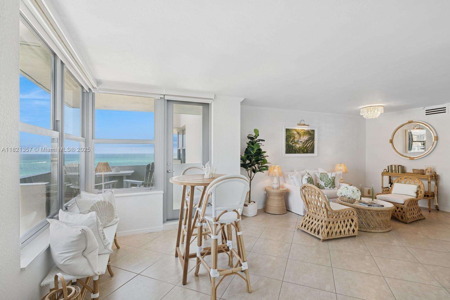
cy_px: 150
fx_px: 200
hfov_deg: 96.7
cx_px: 225
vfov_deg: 73.8
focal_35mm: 16
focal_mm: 16
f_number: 10
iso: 200
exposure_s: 1/20
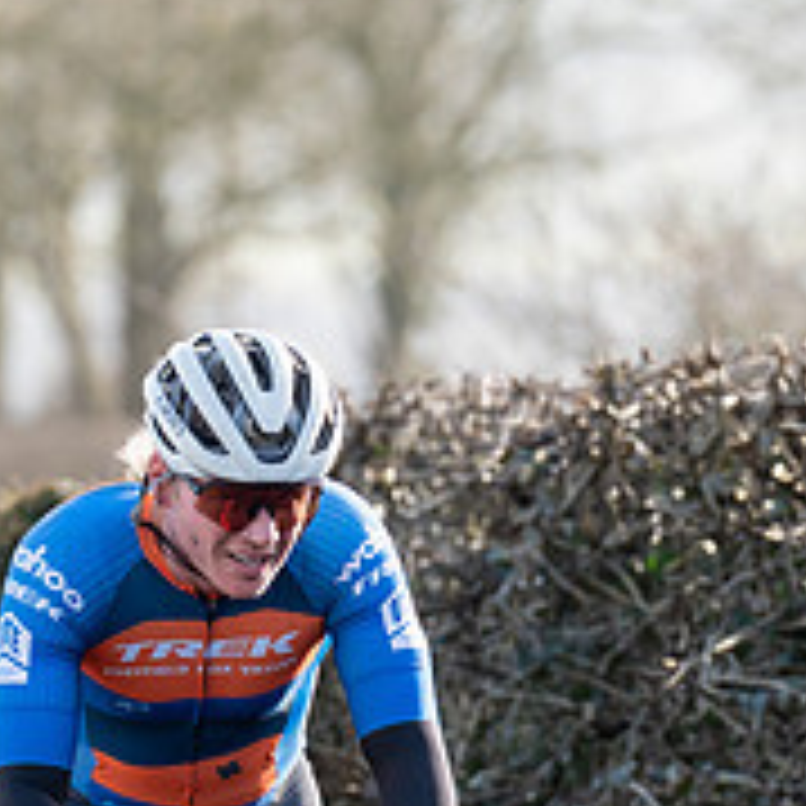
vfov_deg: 2.2
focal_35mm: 809
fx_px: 21311
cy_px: 680
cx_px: 266
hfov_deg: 2.2
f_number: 4.5
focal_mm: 200
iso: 500
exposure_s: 1/1000
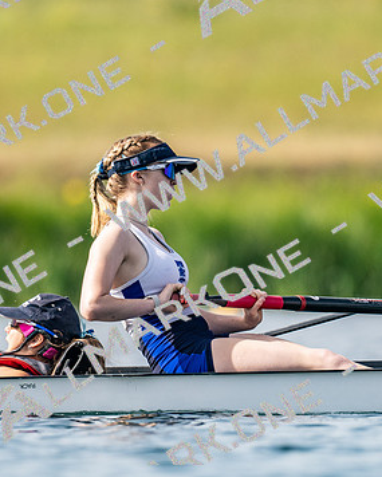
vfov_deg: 1.4
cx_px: 271
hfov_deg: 1.1
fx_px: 19438
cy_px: 235
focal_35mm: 1376
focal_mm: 600
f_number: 4
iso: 180
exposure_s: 1/2500
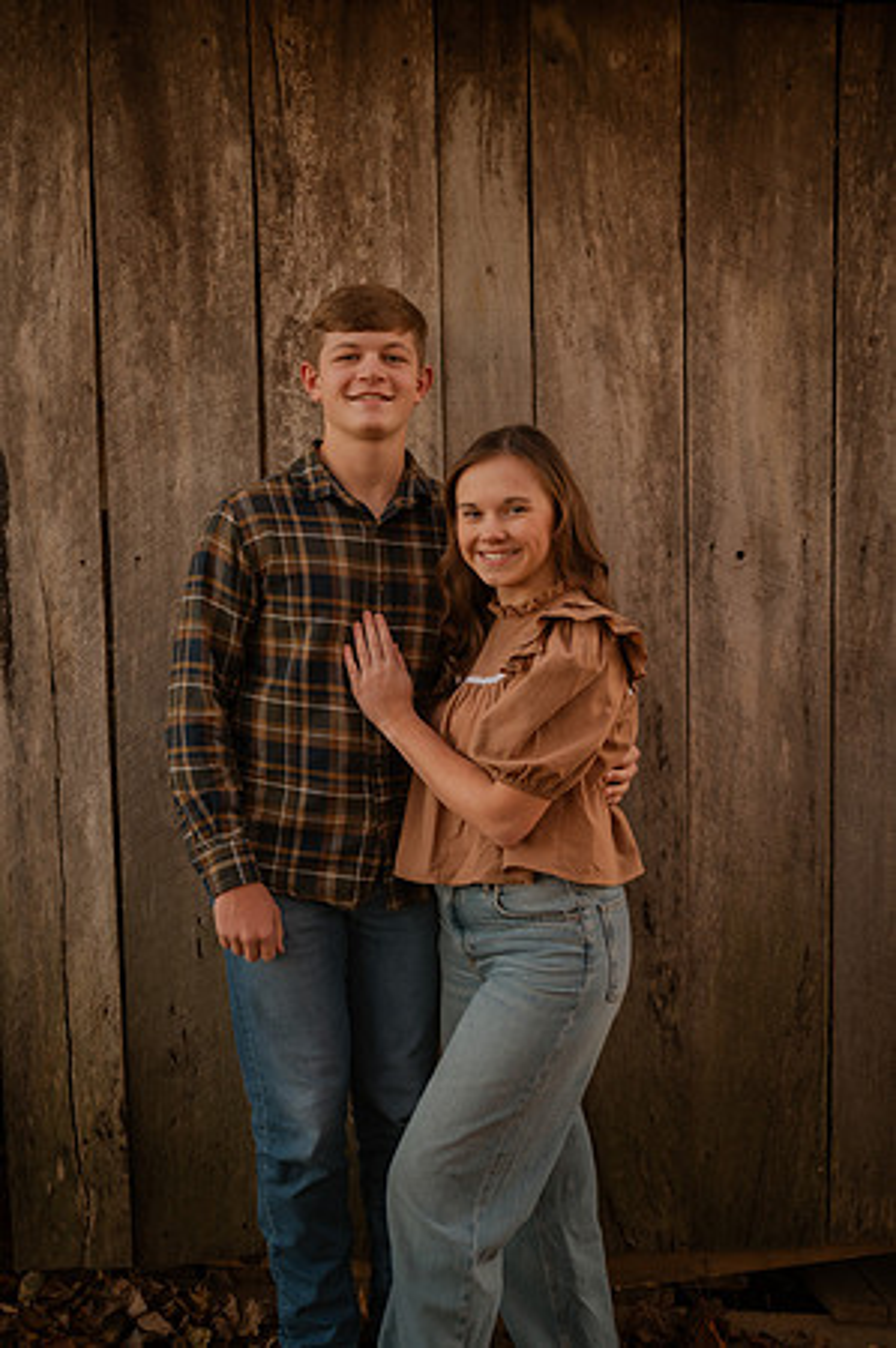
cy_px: 674
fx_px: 1871
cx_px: 448
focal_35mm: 50
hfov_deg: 26.9
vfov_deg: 39.6
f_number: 1.8
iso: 180
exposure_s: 1/125
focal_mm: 50
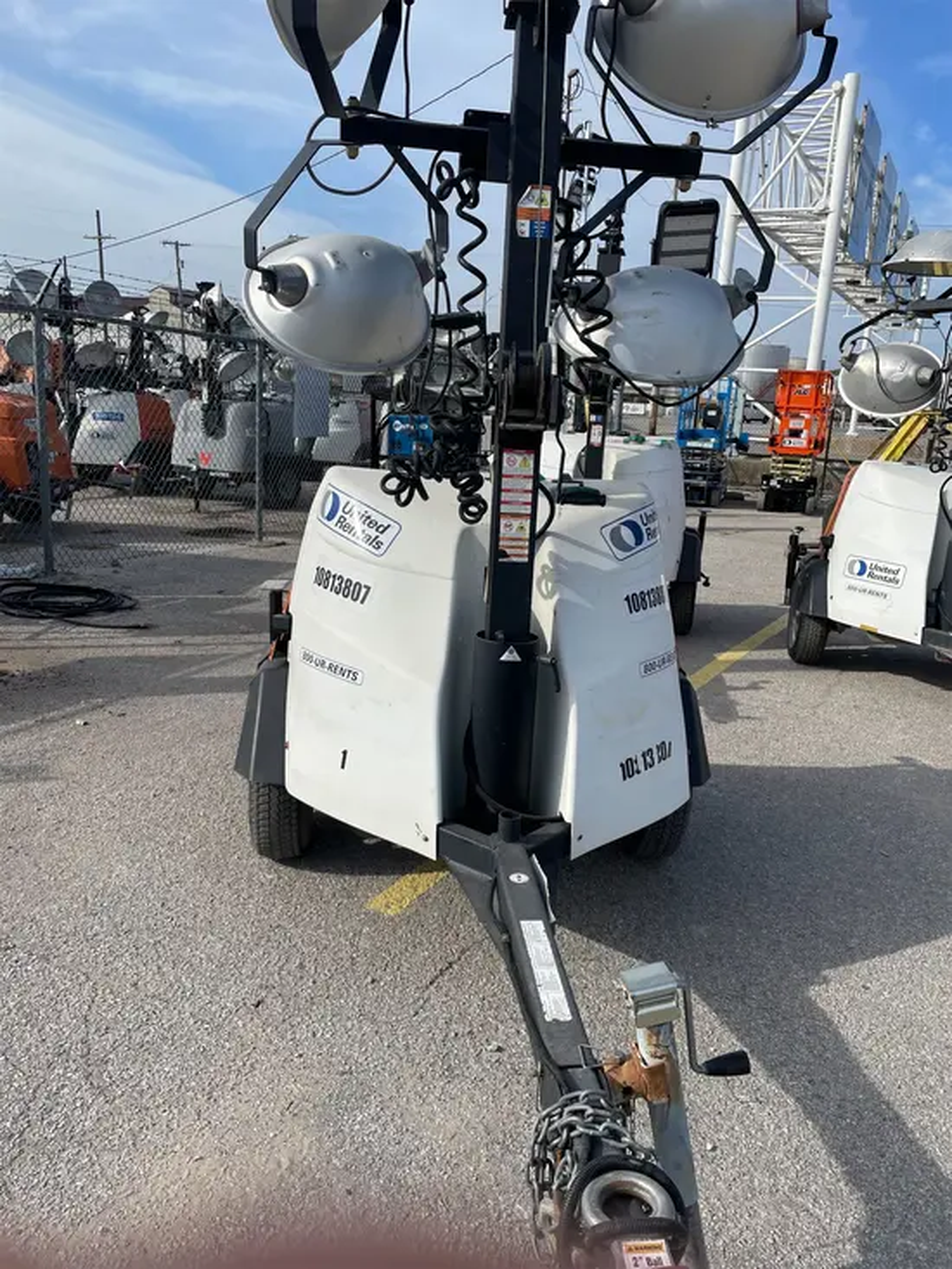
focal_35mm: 26
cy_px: 634
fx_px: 953
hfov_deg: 53.1
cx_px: 476
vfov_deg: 67.3
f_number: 1.6
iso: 50
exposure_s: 1/5291
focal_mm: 4.2
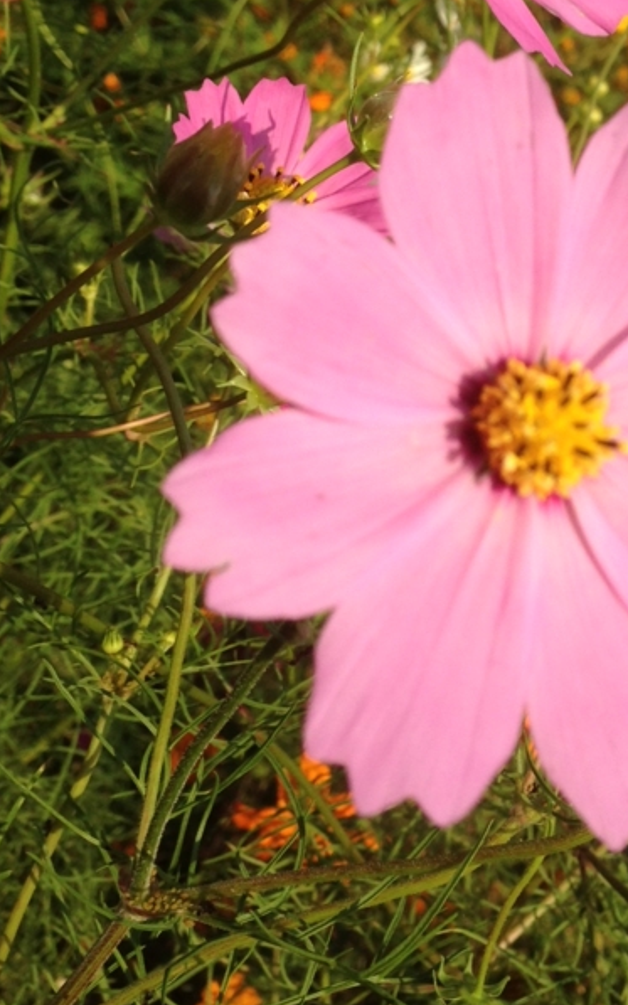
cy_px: 269
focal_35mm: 60
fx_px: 1643
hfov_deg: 21.3
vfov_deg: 33.4
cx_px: 539
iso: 50
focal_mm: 4.12
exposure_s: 1/1808
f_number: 2.4
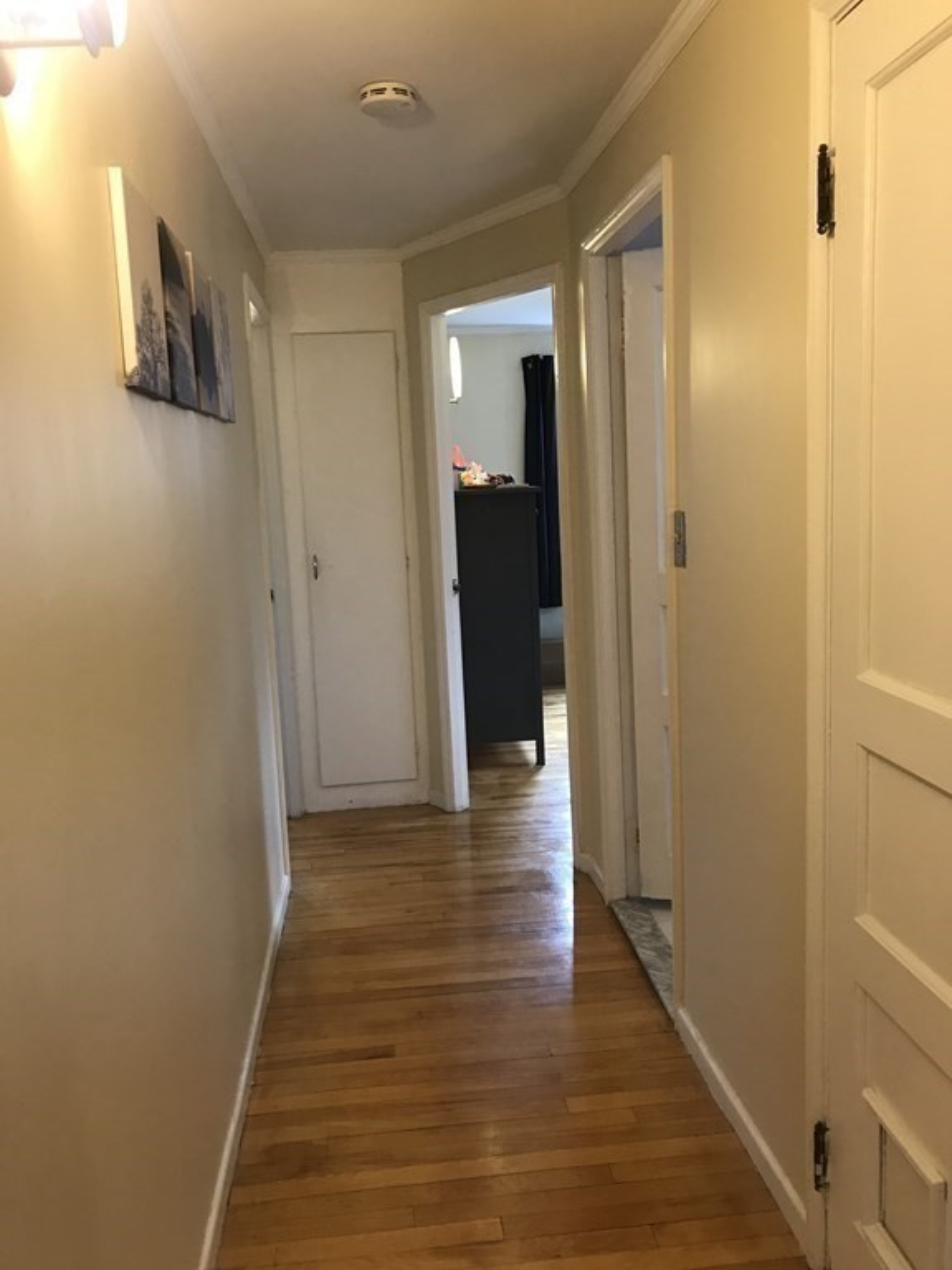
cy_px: 635
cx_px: 476
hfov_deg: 49.7
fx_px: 1027
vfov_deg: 63.4
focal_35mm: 28
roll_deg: +2.4
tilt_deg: -8.8
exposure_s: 1/20
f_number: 1.8
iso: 40
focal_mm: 3.99
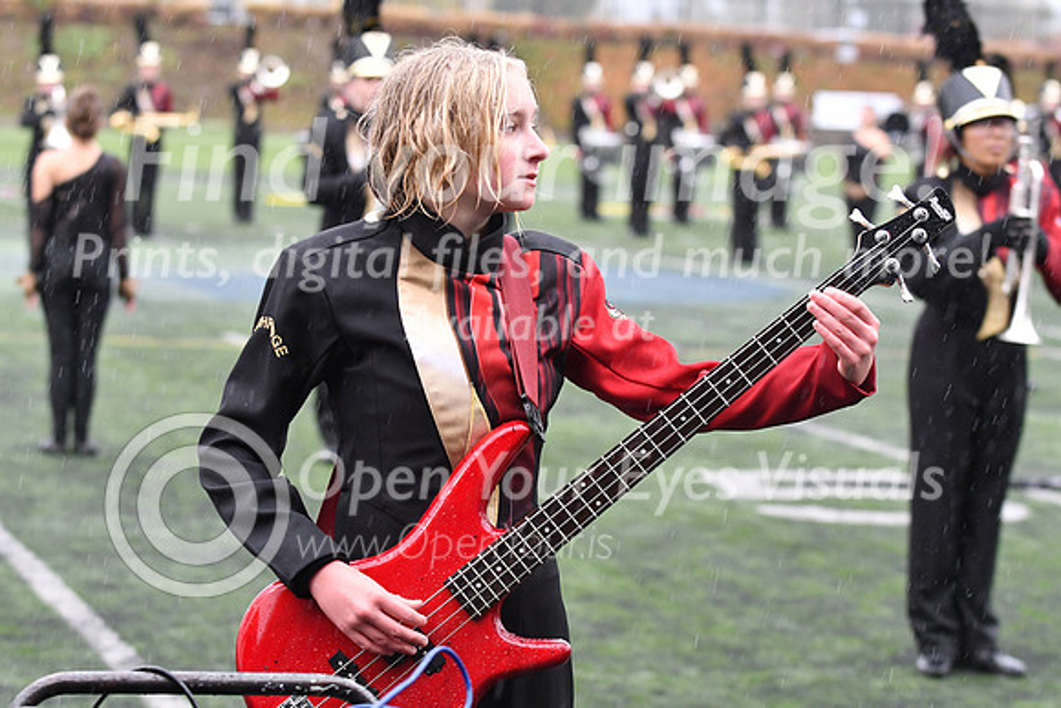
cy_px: 354
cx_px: 530
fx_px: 3626
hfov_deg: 16.6
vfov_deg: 11.2
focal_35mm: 123
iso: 1000
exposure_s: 1/320
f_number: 4
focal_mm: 82
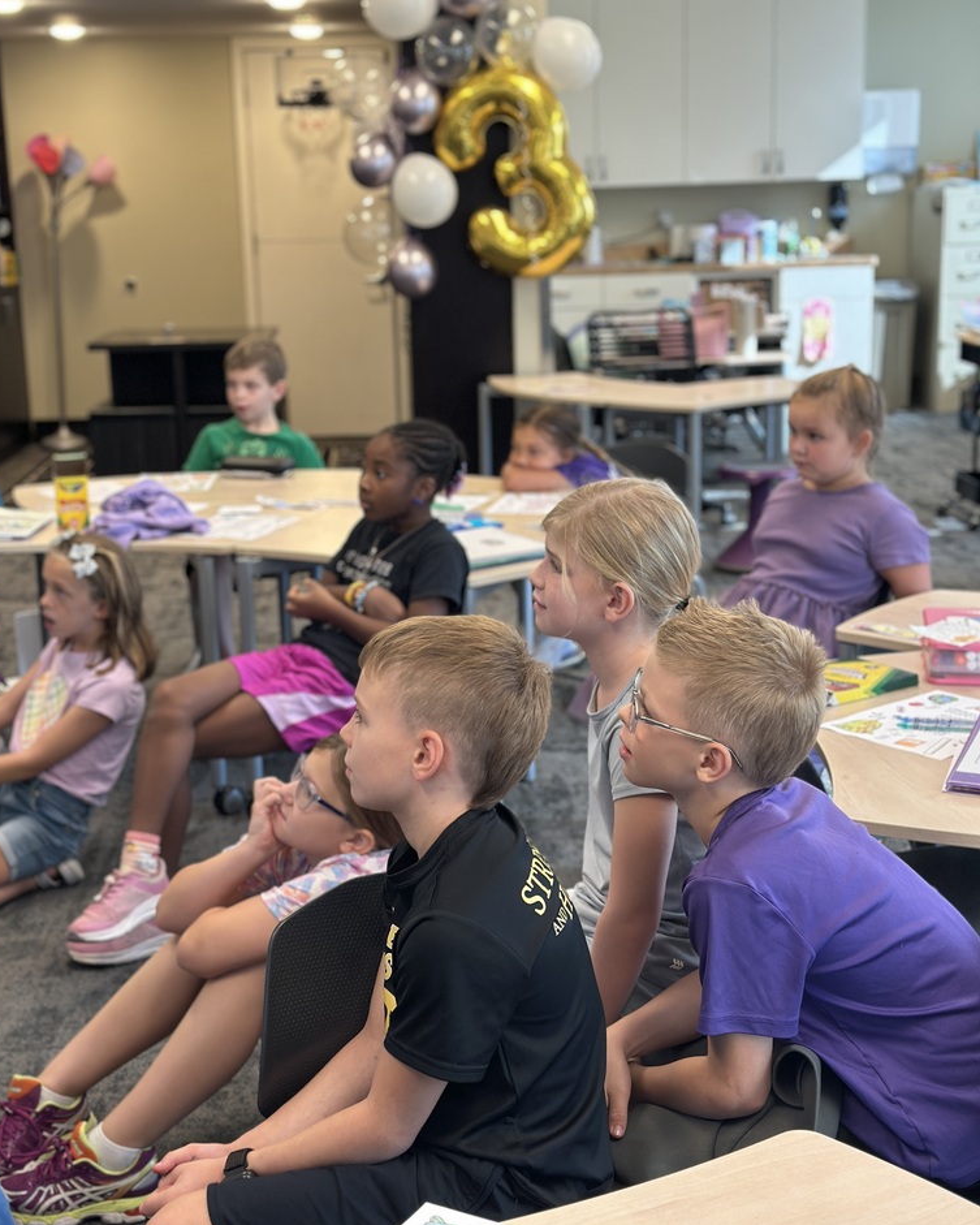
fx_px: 1849
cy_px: 562
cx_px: 482
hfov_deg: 29.7
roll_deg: +1.3
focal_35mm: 51
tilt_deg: -11.1
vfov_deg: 36.6
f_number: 1.78
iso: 125
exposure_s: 1/60
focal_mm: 6.86
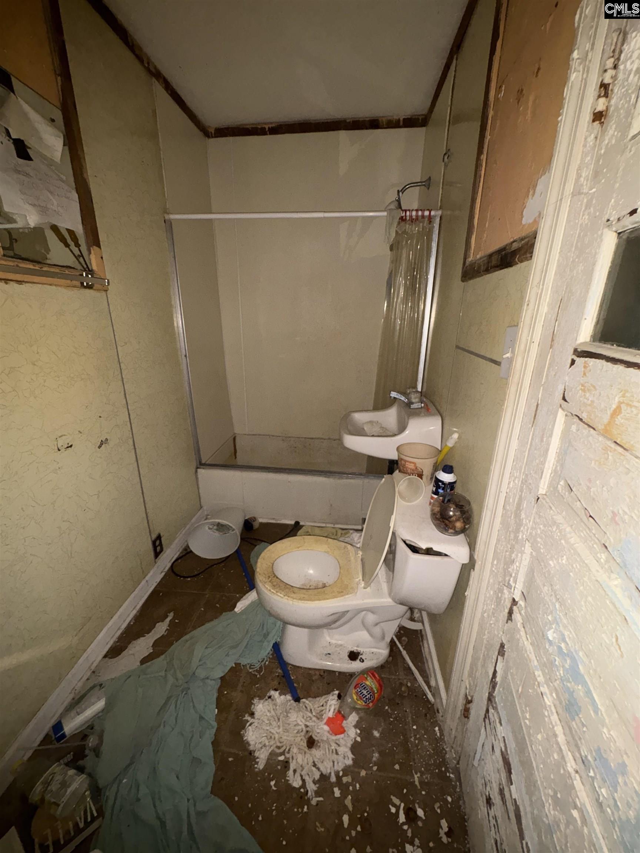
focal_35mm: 14
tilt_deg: -17.6
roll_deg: +0.0
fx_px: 345
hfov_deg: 85.7
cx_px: 320
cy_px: 426
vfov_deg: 102.1
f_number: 2.2
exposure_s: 1/18
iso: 64
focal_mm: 2.22
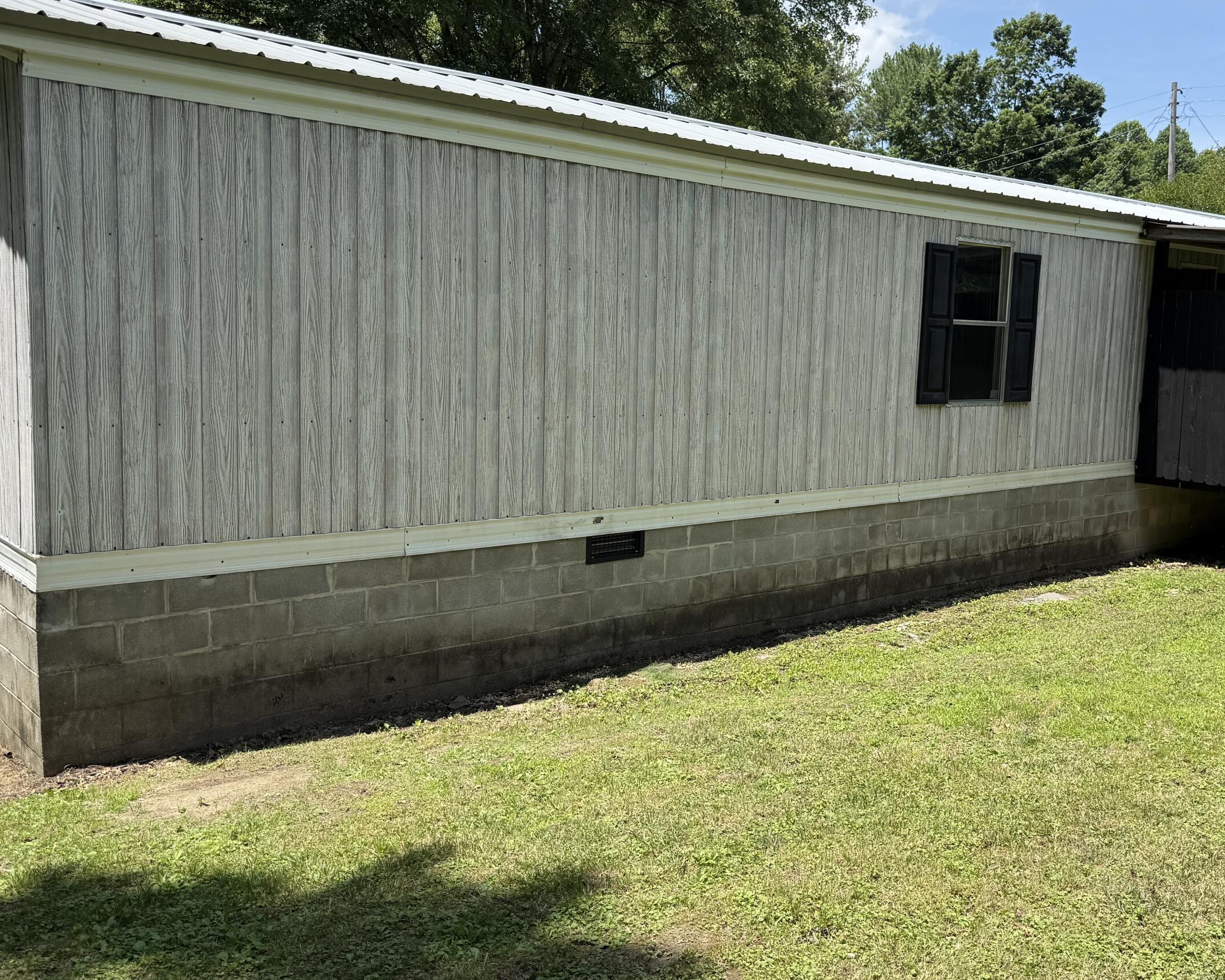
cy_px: 477
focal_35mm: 33
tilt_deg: -5.9
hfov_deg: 53.4
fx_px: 1196
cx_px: 791
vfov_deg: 44.5
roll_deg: -2.2
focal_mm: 6.76
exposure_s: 1/2525
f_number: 1.78
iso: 80
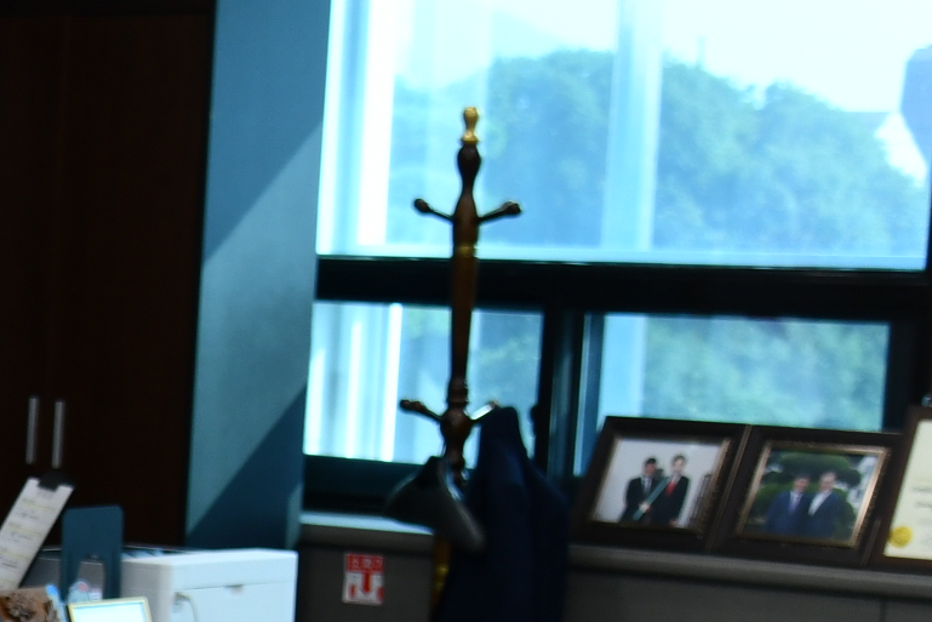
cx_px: -856
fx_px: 4169
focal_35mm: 161
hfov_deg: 11.6
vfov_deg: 8.4
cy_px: 791
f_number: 4
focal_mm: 30
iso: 400
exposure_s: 1/250
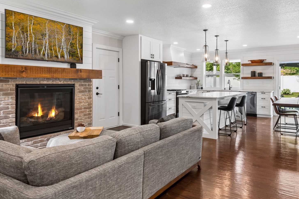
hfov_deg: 70.9
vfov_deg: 51.1
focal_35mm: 25
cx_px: 177
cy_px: 86
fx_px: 208
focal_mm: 19
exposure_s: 1/30
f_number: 10
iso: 400
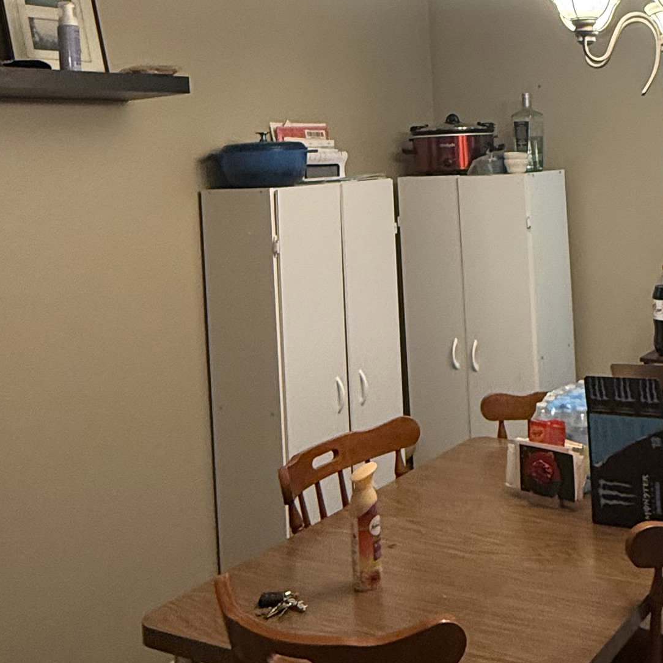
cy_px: 176
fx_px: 997
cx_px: 568
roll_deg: +1.9
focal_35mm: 46
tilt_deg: -0.4
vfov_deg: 36.1
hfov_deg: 35.1
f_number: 2.2
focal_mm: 2.22
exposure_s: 1/120
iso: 250
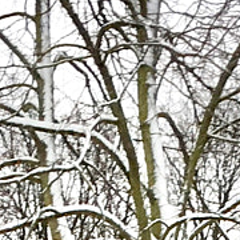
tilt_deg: -0.7
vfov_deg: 6.7
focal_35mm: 228
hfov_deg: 7.7
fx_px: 1788
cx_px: 166
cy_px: 797
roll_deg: -0.2
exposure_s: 1/123
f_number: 2.2
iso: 25
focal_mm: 4.15
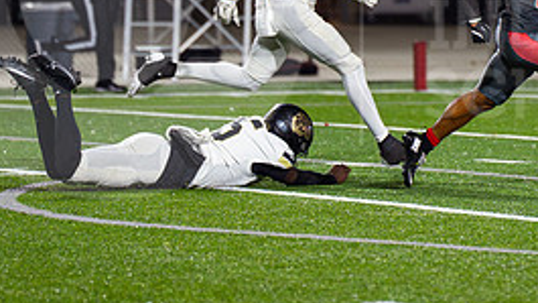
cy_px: -40
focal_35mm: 445
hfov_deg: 4.8
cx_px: 469
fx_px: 6348
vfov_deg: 2.7
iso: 3200
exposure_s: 1/1600
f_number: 3.2
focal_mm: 180
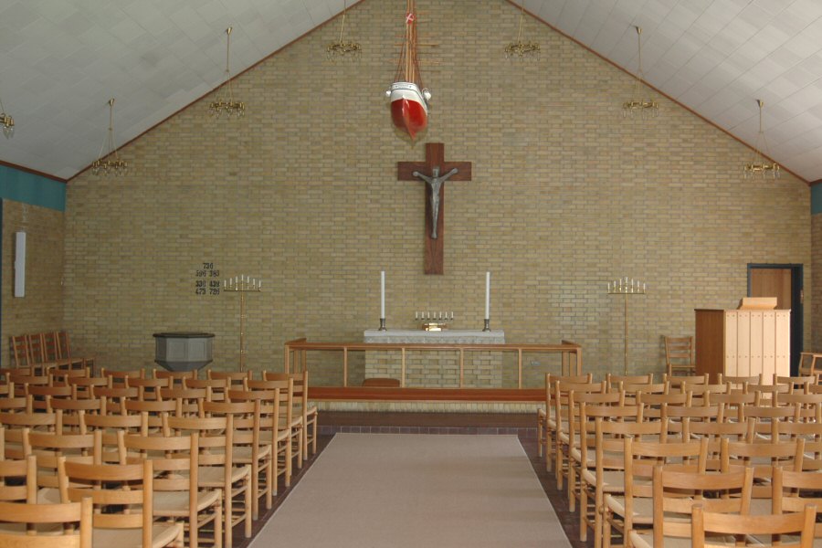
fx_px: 959
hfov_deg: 46.4
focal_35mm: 42
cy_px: 274
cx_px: 411
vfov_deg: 31.9
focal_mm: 28
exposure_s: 1/60
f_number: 4
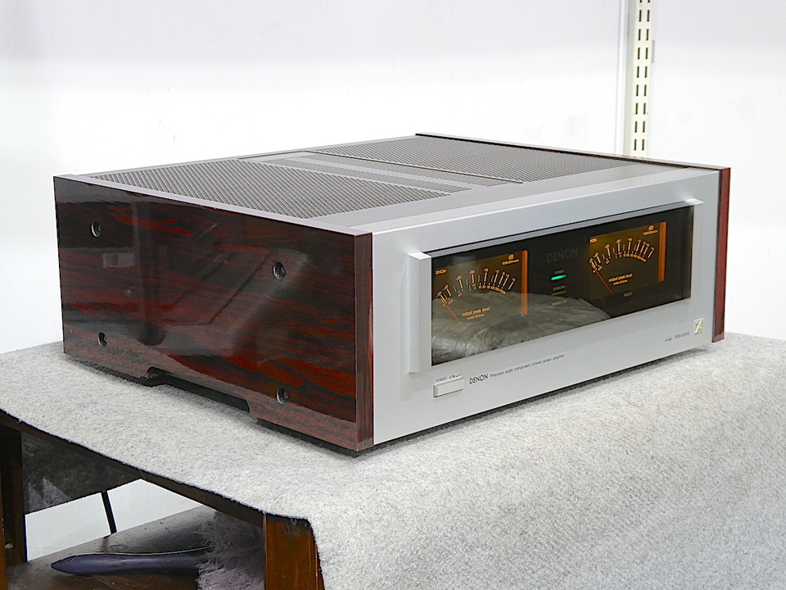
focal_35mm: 65
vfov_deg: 22.6
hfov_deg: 29.8
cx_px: 393
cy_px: 295
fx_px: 1476
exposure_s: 1/5
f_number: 4.4
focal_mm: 11.7
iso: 200
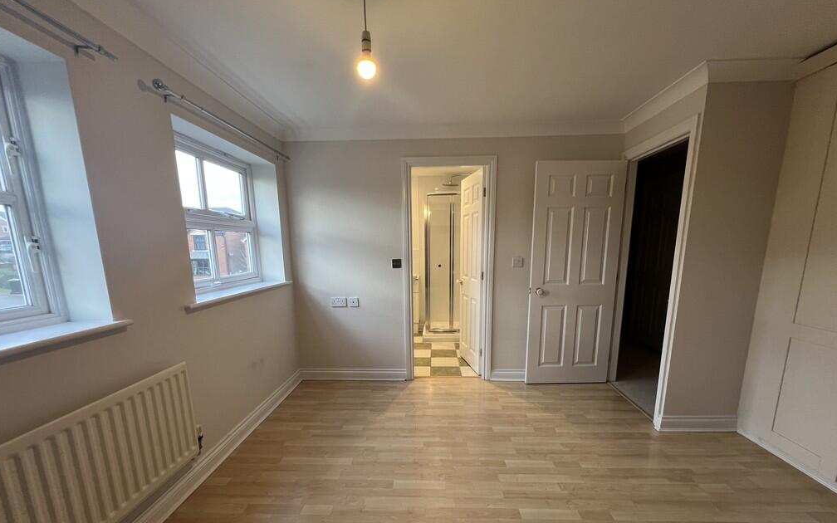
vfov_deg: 77.8
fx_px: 319
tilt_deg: -10.1
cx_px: 419
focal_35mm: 14
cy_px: 310
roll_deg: +0.0
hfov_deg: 105.3
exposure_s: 1/100
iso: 125
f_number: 1.8
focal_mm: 1.57
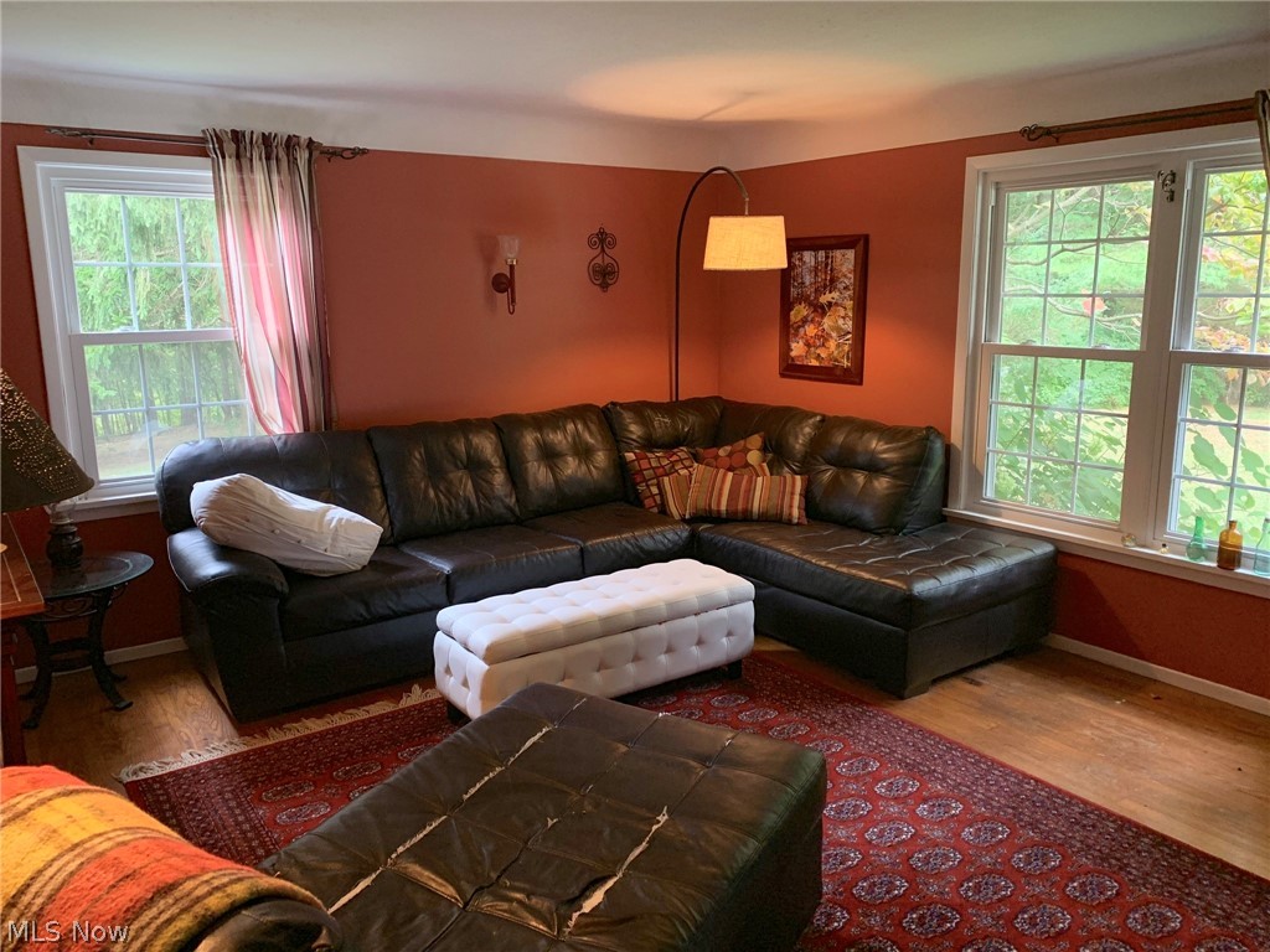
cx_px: 635
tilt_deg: -11.1
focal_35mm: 26
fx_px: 954
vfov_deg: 53.1
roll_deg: +0.1
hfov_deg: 67.3
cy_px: 476
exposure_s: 1/60
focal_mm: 4.25
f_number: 1.8
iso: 125
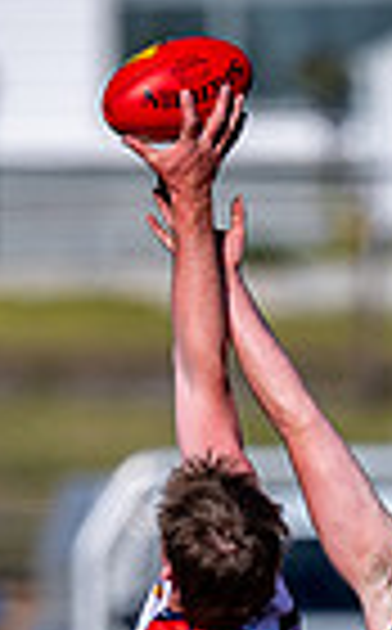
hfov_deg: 0.5
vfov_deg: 0.7
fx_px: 48368
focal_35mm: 2818
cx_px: 556
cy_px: 835
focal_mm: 500
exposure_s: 1/2000
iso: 125
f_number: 4
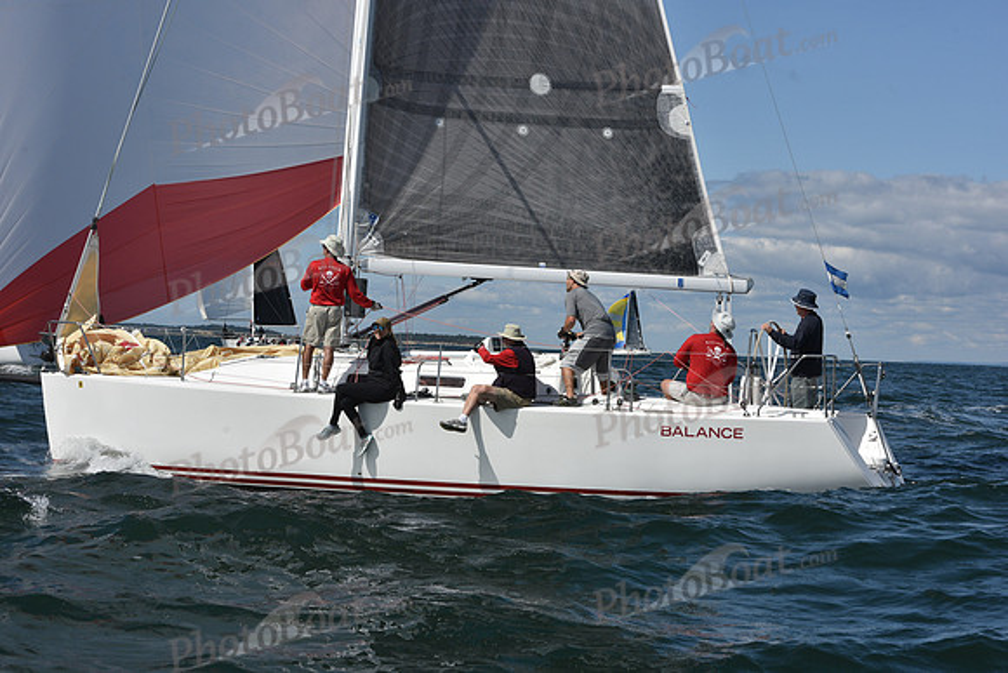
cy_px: 336
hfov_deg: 28.8
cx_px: 504
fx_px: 1960
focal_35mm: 70
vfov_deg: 19.5
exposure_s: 1/1250
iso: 250
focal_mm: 70
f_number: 10
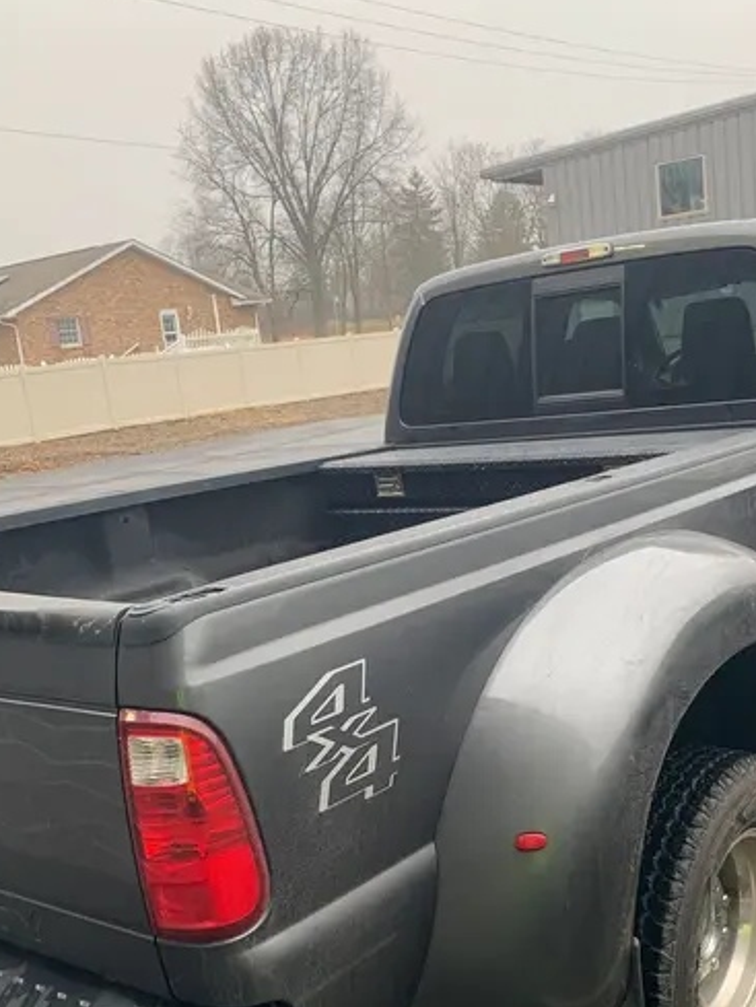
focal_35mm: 39
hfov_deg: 36.6
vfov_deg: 47.3
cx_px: 486
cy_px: 644
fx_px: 1135
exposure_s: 1/121
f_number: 1.8
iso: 80
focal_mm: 4.25
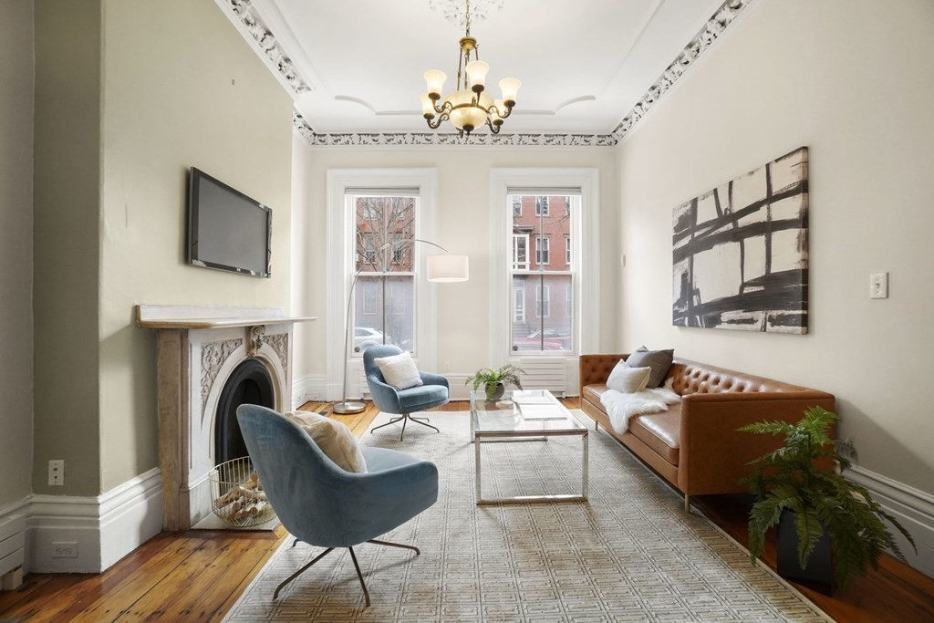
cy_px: 312
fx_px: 389
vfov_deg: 77.3
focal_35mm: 15
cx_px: 467
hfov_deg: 100.4
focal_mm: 10
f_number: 7.1
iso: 320
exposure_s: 1/6
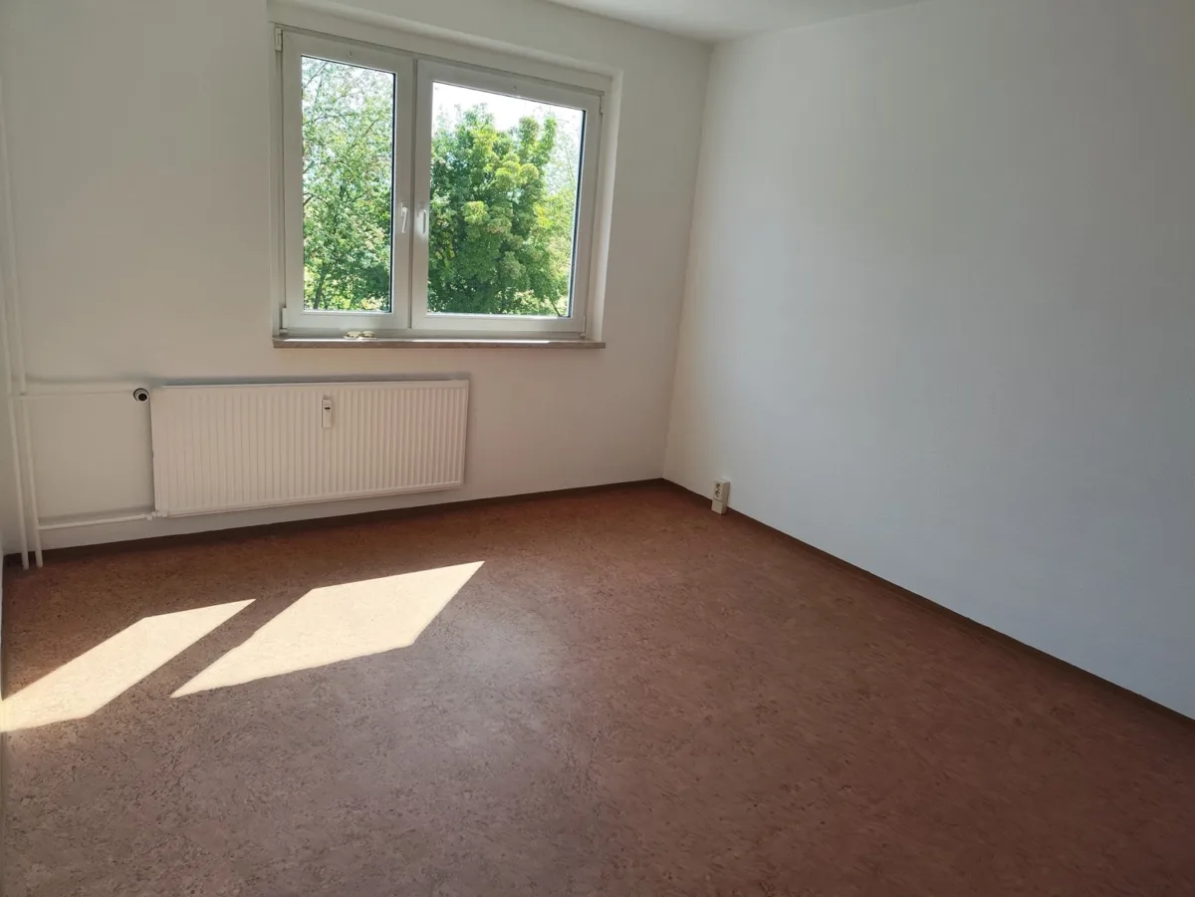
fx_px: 794
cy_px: 448
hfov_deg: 73.9
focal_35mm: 23
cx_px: 598
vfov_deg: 58.9
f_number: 1.65
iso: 50
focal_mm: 6.14
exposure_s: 1/268
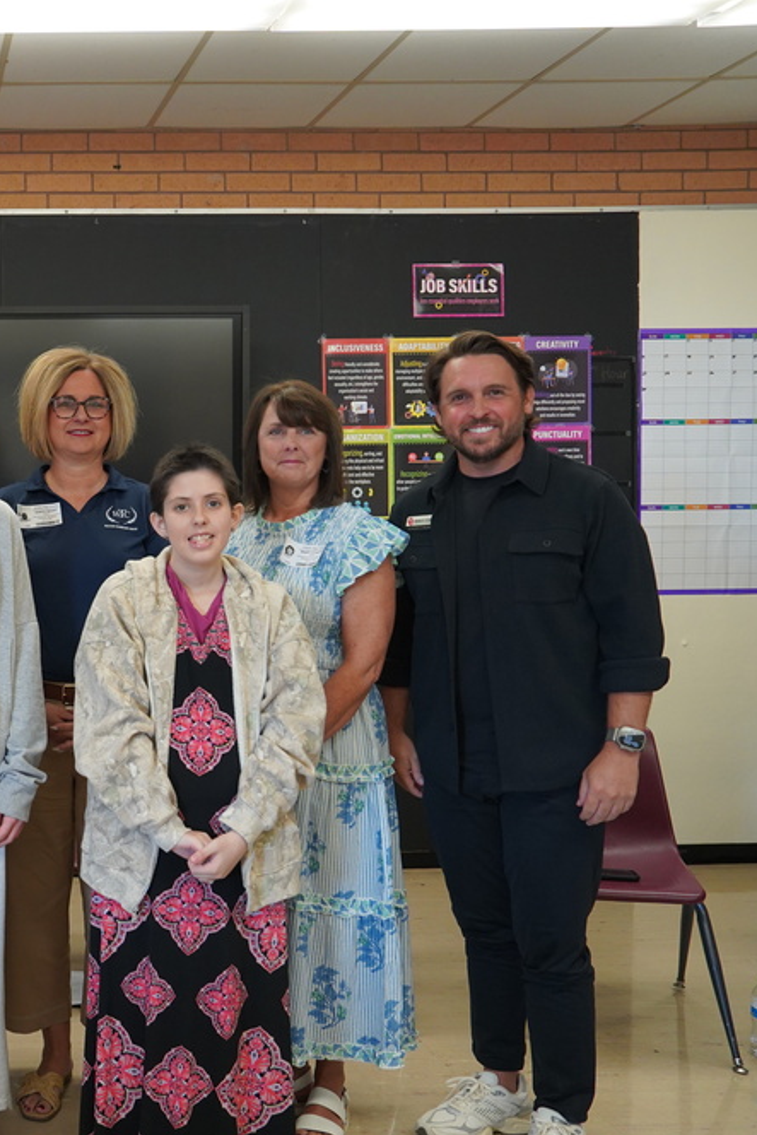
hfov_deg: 31.2
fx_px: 1166
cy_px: 556
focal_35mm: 37
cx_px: -111
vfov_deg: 51.9
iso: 1600
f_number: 4
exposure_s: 1/160
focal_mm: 24
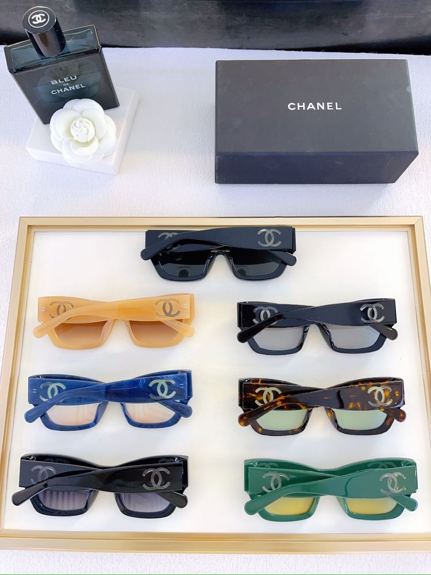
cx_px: 216
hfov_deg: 54.9
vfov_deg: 69.4
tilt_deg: -75.0
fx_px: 415
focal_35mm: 25
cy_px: 288
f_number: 1.6
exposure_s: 1/100
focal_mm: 5.1
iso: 100
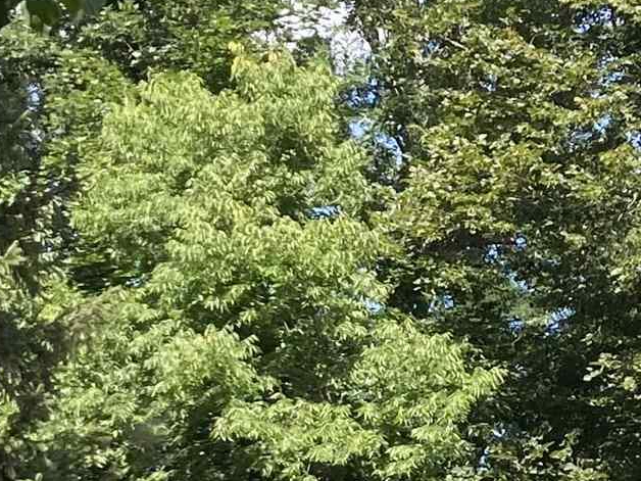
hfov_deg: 13.3
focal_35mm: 137
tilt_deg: +5.4
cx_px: 1066
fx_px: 2537
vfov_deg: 10.7
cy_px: 548
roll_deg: +0.5
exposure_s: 1/934
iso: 20
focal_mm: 3.99
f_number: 1.8
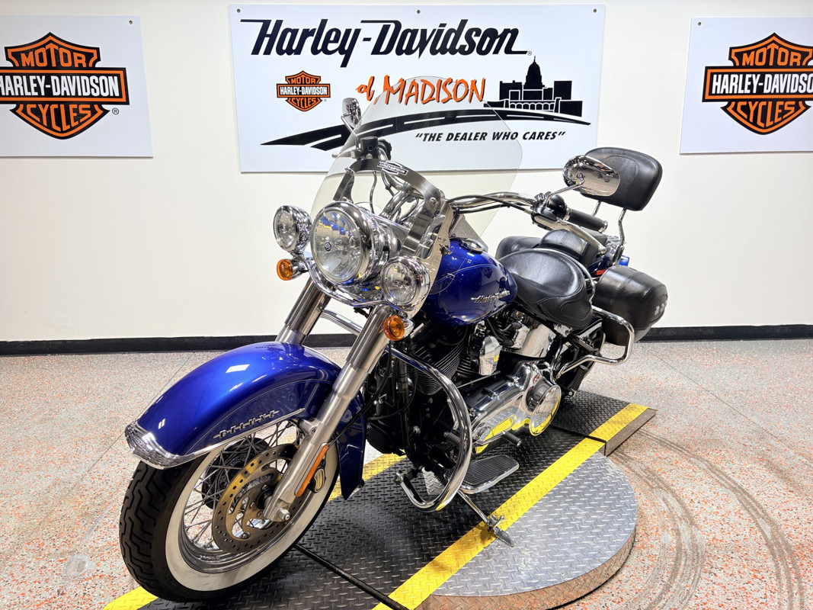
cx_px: 406
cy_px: 305
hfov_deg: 67.3
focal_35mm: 26
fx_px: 611
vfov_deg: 53.1
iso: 50
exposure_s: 1/120
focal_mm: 5.96
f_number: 1.6
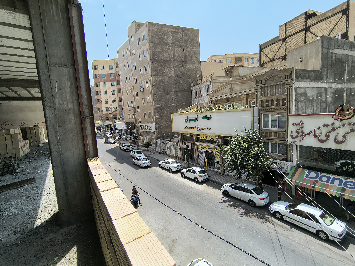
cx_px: 178
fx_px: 123
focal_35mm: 12
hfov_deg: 110.5
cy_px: 133
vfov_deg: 94.5
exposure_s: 1/1548
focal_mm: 2.13
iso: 101
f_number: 2.2
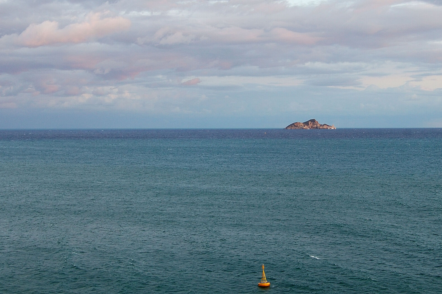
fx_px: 944
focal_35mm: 77
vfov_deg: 17.7
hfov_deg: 26.3
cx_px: 217
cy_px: 120
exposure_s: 1/25
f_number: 5.6
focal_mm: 34
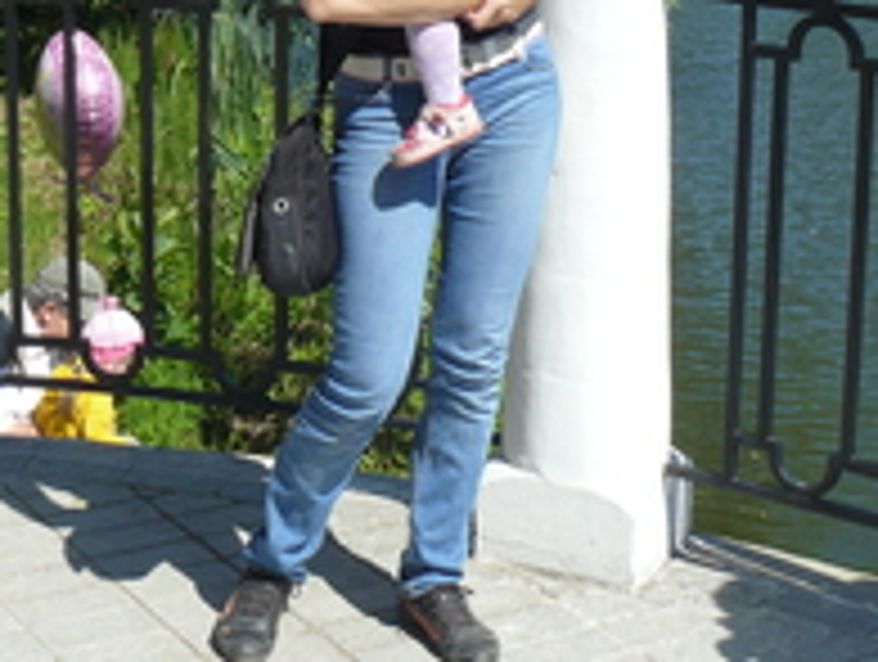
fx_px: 2109
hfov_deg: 23.5
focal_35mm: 83
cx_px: 356
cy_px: 41
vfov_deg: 17.5
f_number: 5.6
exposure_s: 1/320
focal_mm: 6
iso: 100
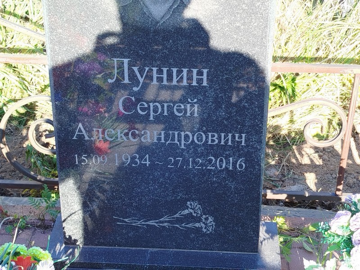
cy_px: 135
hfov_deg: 29.0
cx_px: 180
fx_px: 697
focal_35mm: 67
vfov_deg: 21.9
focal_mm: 5.31
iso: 50
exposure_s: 1/134
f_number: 1.7
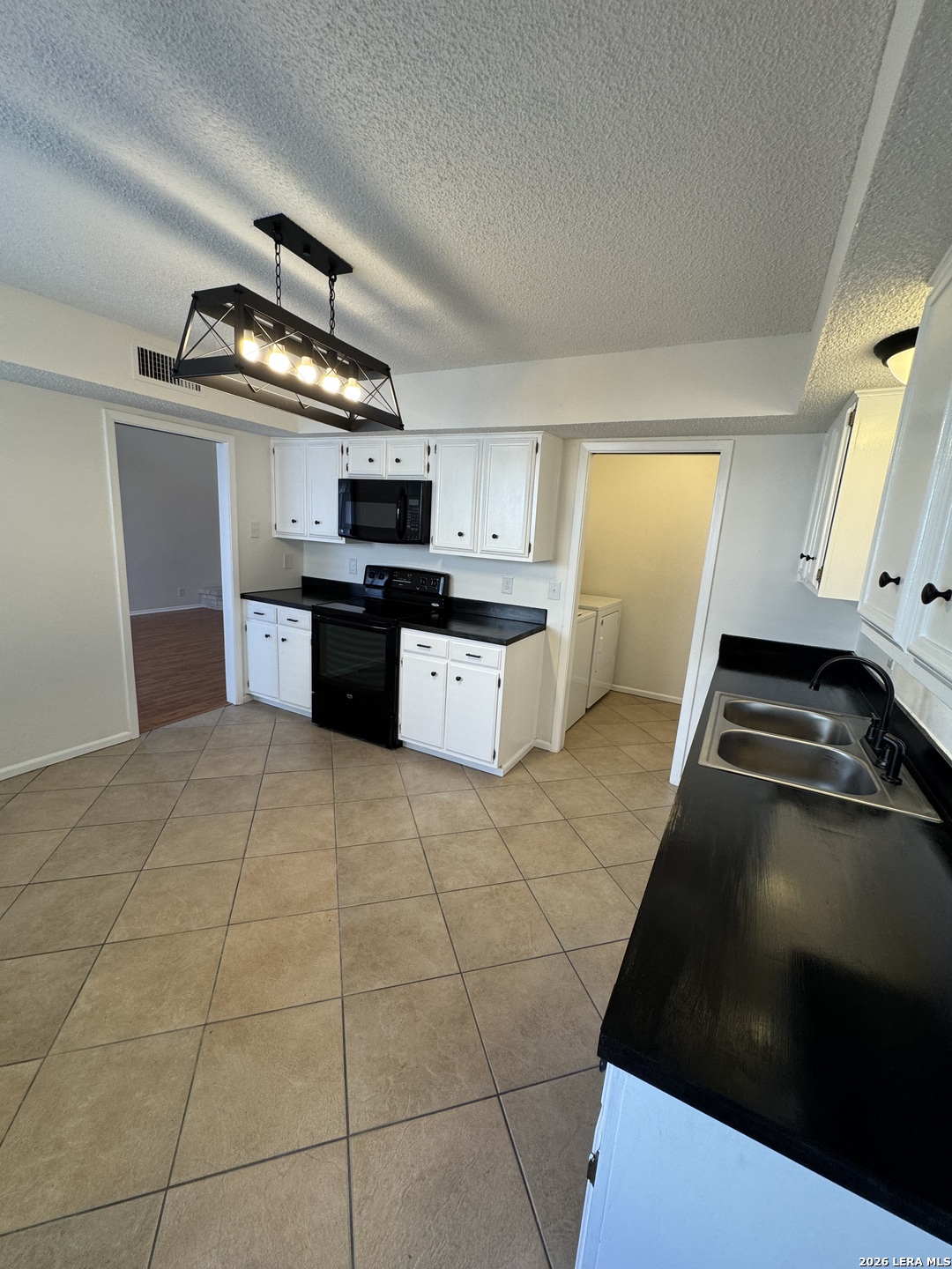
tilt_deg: -12.4
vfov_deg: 102.1
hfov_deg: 85.7
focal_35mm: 14
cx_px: 476
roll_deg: -3.0
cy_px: 634
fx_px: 513
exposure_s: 1/120
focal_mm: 2.22
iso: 125
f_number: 2.2
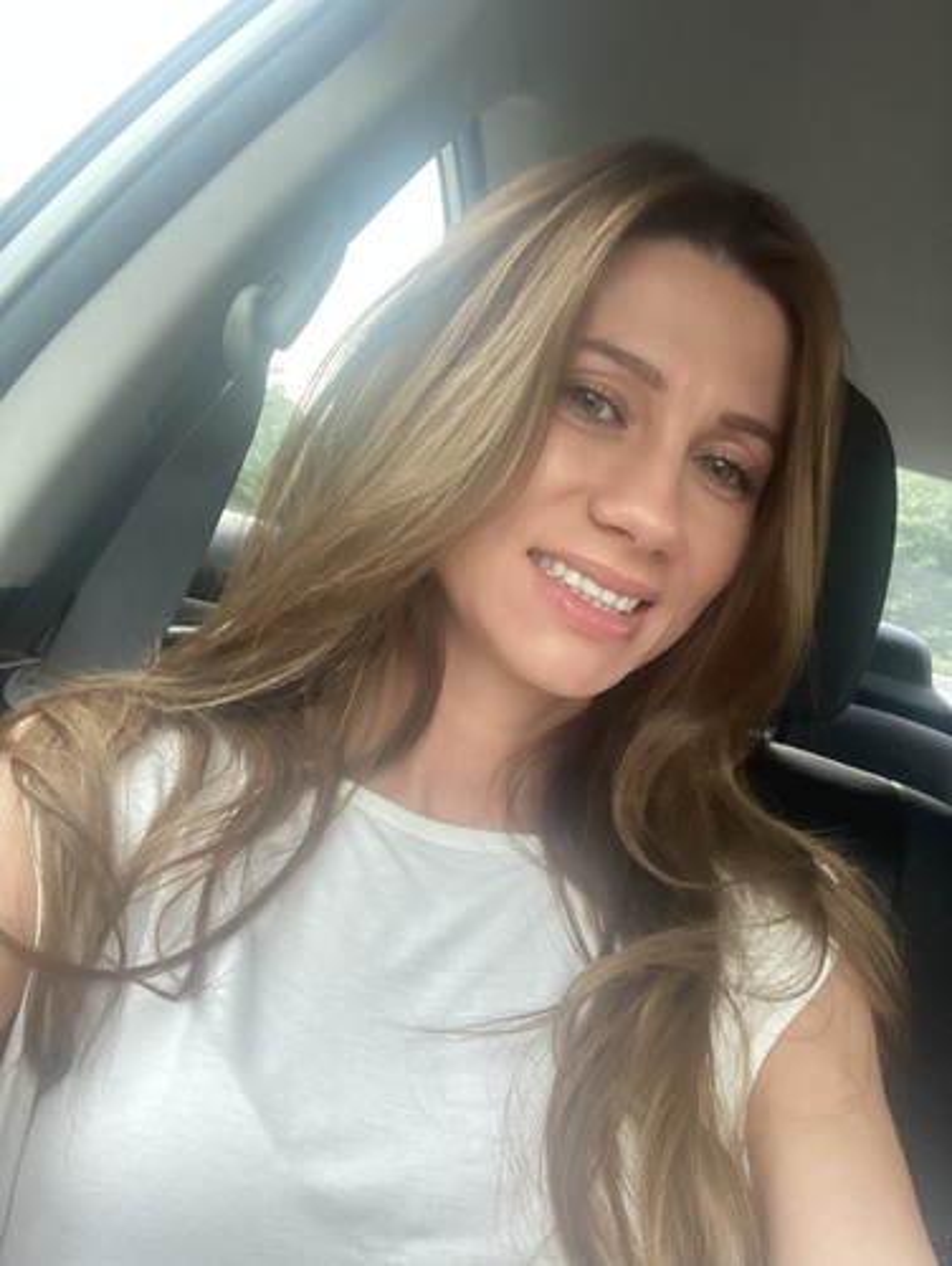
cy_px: 633
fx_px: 1171
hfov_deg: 44.2
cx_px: 476
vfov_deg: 56.8
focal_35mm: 32
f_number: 2.2
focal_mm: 2.87
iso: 80
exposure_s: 1/60
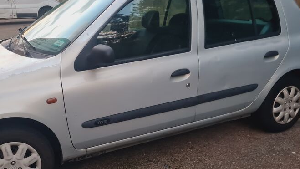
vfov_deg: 27.5
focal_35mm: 43
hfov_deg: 47.1
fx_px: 342
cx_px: 119
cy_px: 115
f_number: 1.8
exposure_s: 1/50
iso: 250
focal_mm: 5.4
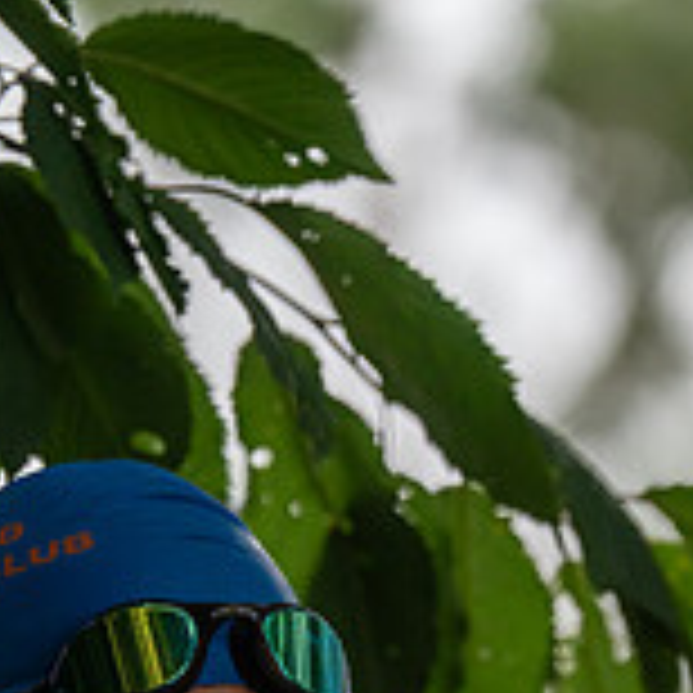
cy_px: 864
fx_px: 11234
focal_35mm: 496
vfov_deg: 3.5
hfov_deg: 3.5
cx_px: 212
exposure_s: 1/800
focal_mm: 200
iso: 1000
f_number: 4
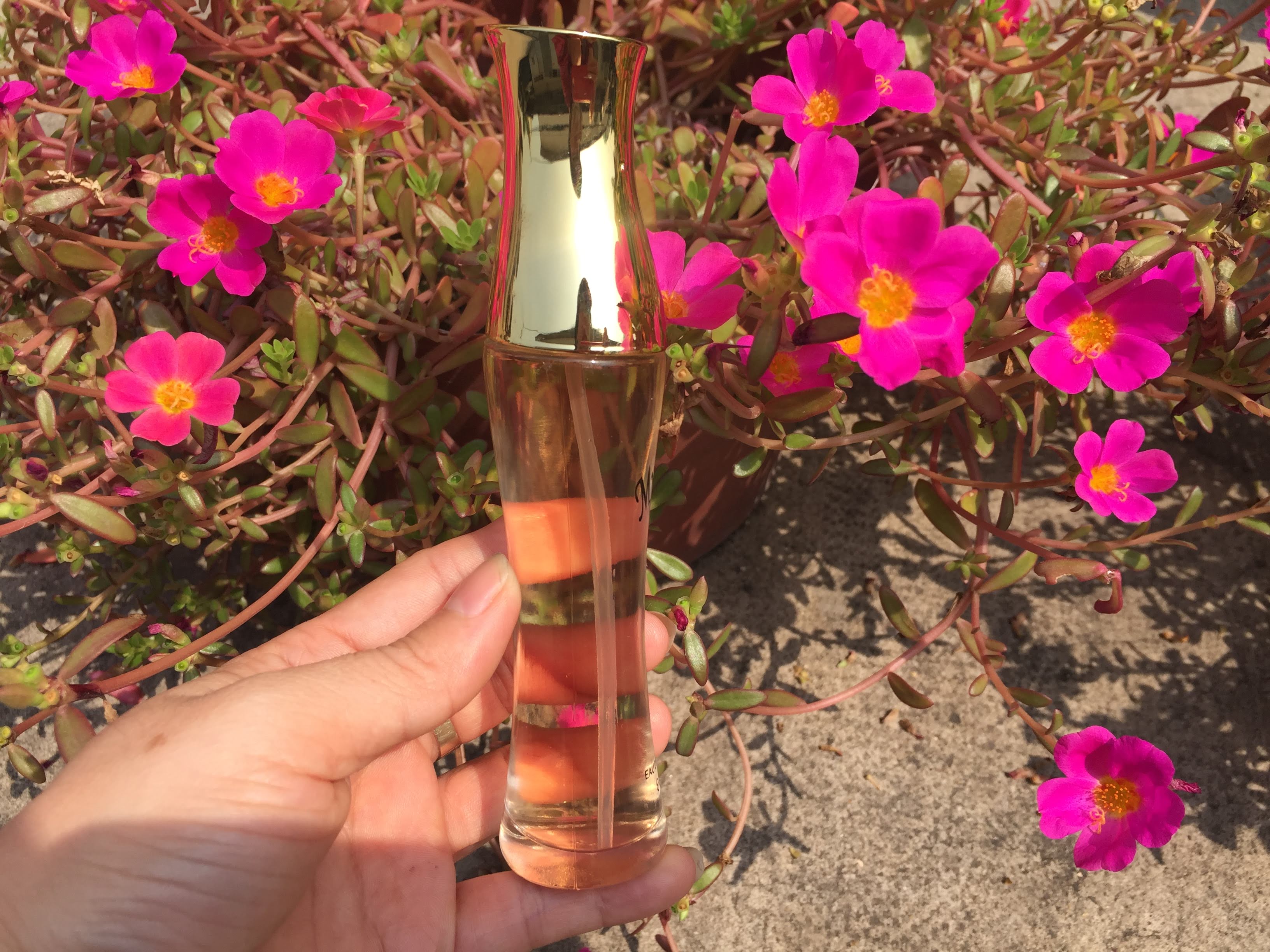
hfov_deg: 61.7
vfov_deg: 48.2
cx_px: 635
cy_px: 476
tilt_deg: -46.5
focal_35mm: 29
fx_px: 1064
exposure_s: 1/1522
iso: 32
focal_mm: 4.15
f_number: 2.2
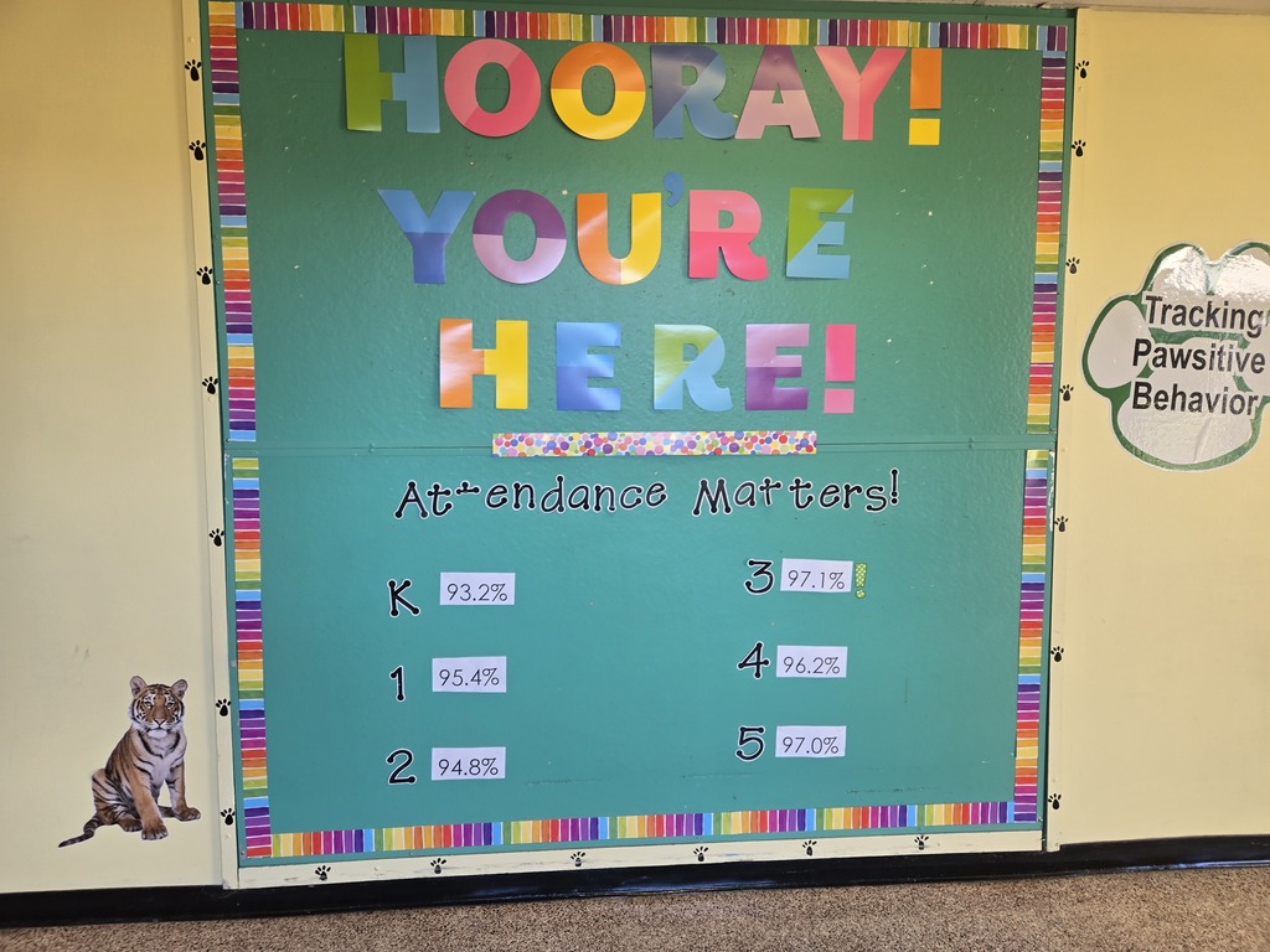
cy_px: 476
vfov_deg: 58.9
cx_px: 635
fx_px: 844
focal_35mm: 23
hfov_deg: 73.9
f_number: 1.8
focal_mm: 5.4
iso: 32
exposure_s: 1/52
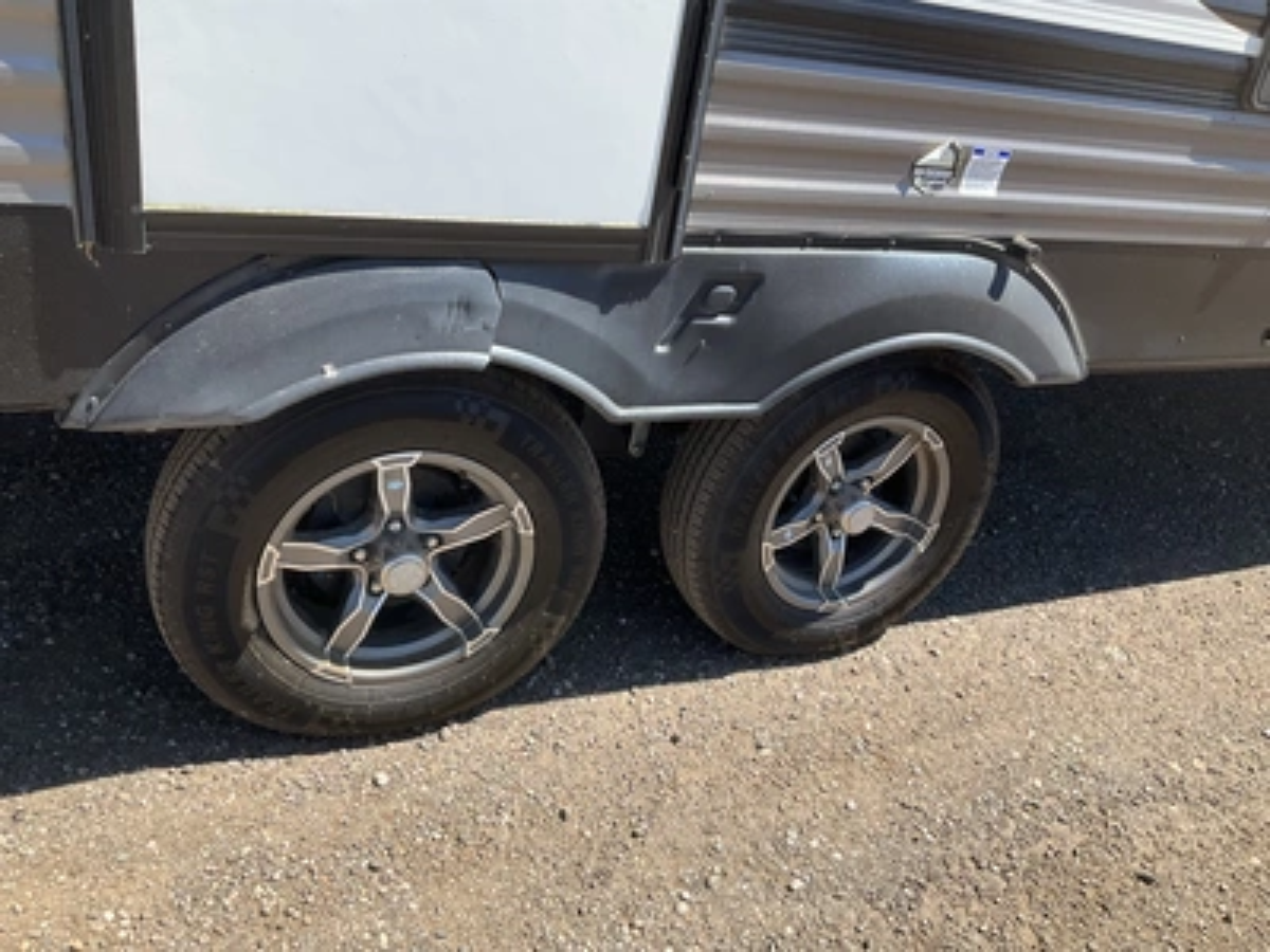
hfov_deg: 61.7
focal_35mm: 29
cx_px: 635
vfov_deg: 48.2
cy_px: 476
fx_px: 1064
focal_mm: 3
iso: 25
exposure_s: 1/781
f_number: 1.8
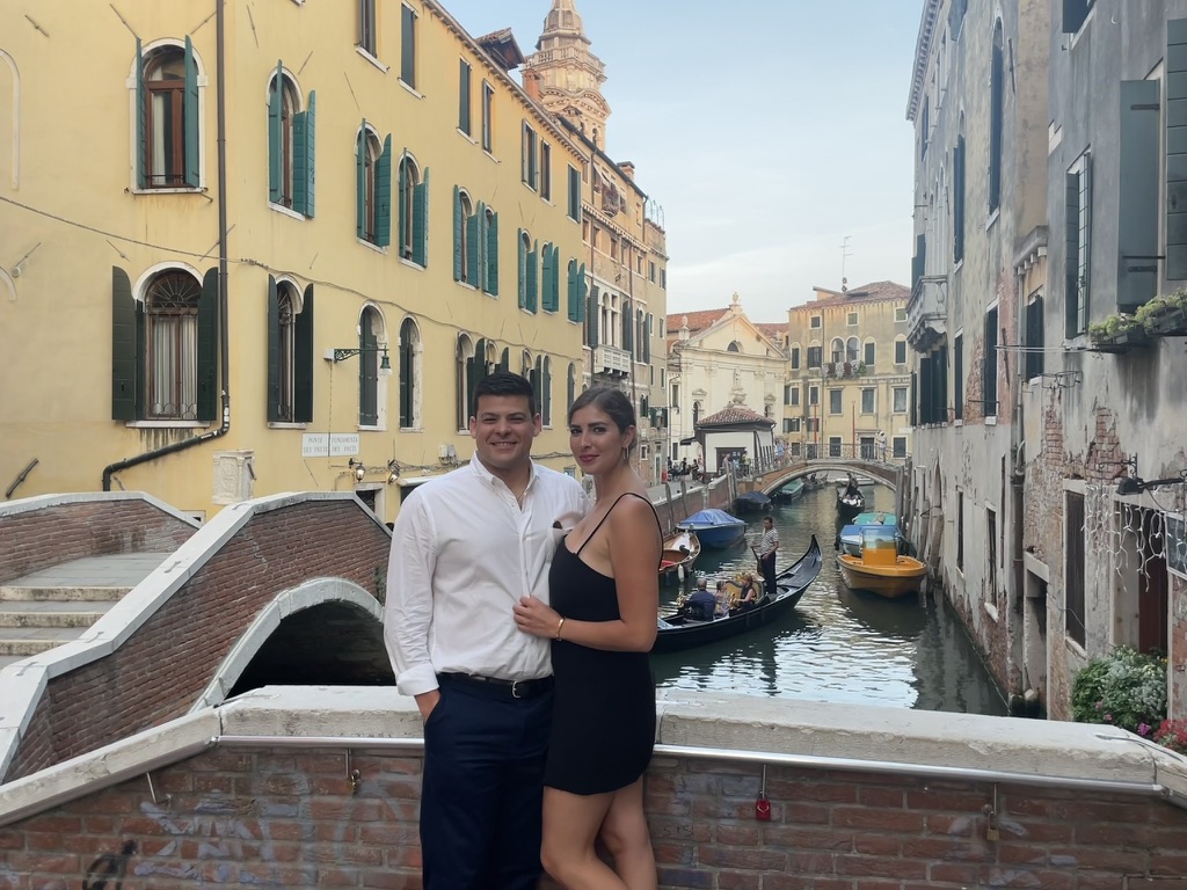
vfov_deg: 53.1
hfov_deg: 67.3
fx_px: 892
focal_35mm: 26
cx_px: 594
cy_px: 445
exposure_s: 1/100
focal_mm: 4.2
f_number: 1.6
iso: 32
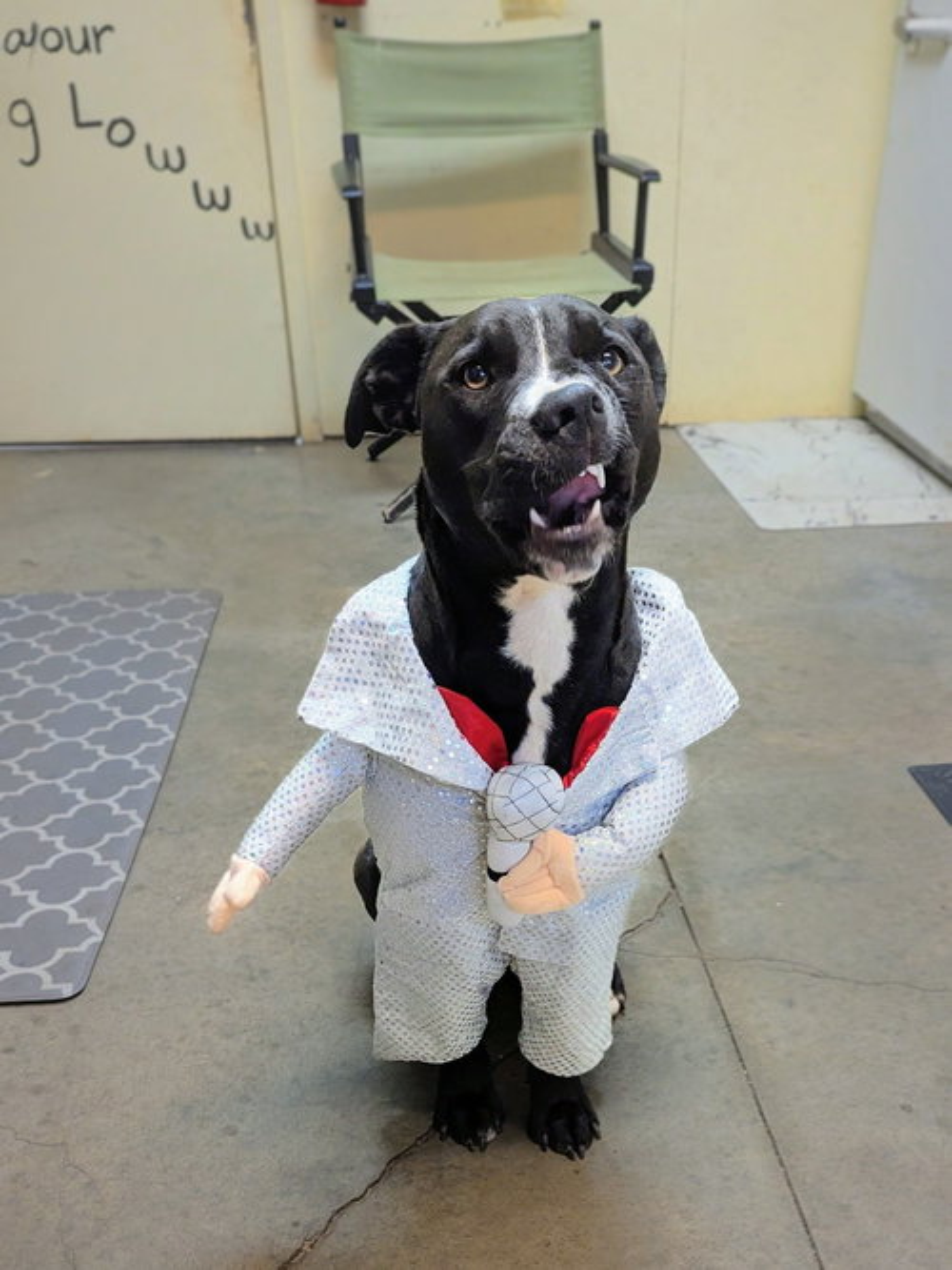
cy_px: 635
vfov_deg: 71.6
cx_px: 476
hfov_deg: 56.8
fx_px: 880
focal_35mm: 24
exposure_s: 1/120
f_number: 1.85
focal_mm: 6.81
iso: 428
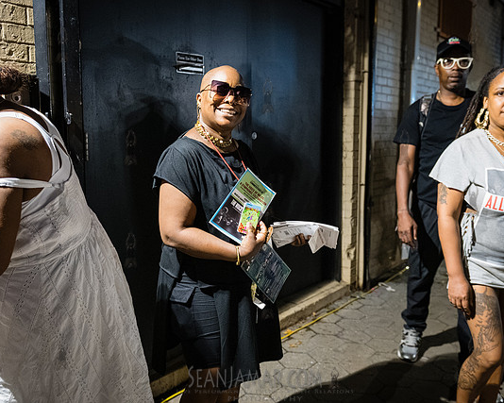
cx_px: 239
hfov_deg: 50.3
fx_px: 537
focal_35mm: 36
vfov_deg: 41.1
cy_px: 193
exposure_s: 1/125
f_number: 3.5
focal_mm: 27
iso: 10000
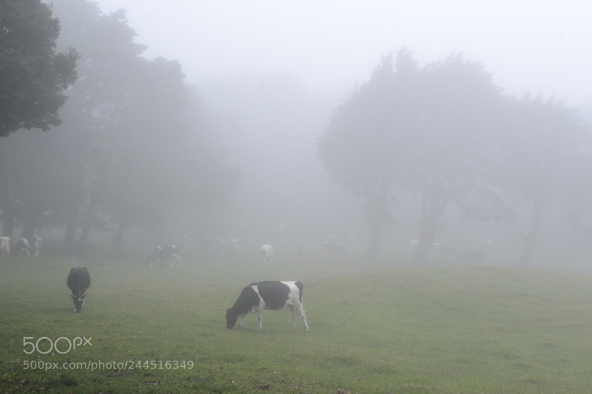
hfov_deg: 38.9
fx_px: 838
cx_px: 296
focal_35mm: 51
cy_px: 197
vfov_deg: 26.5
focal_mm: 34
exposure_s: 1/10
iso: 800
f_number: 9
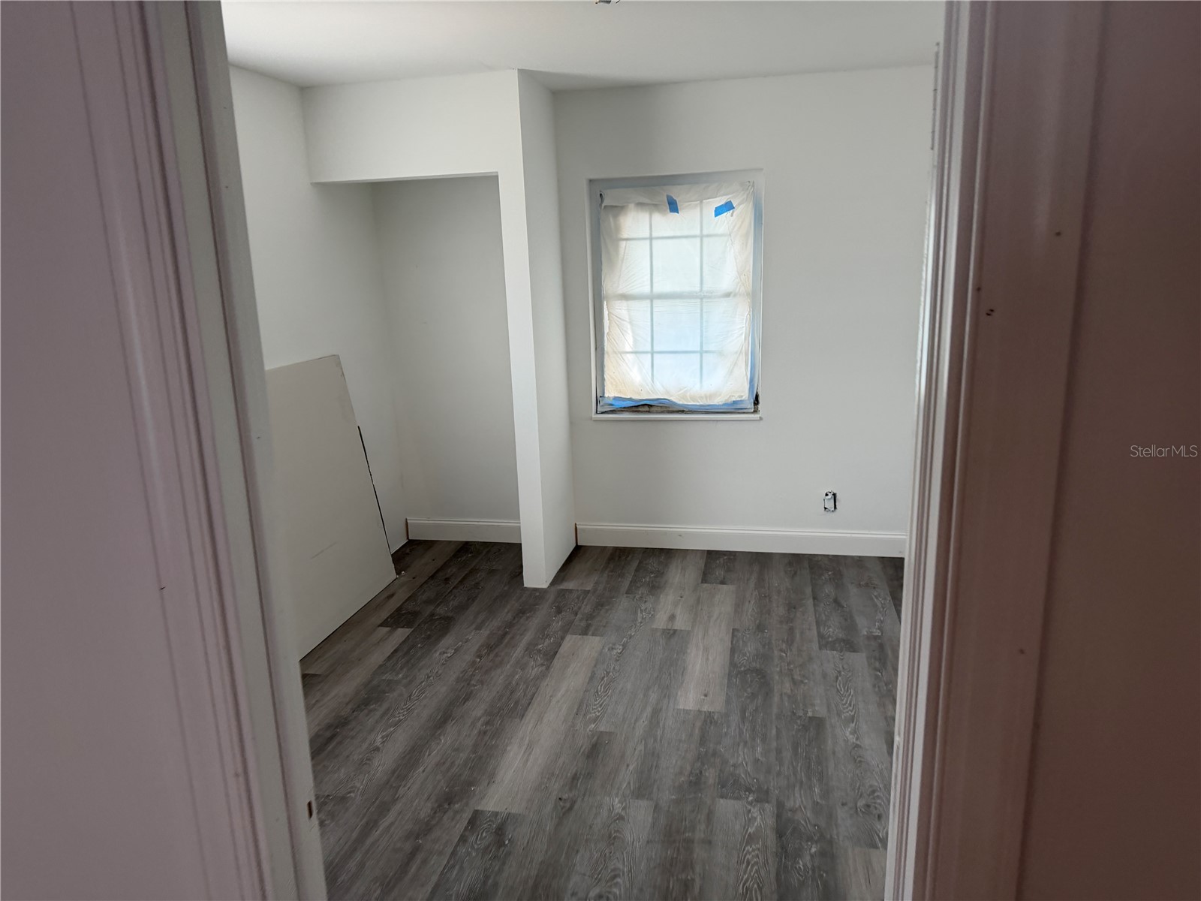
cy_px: 450
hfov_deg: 71.6
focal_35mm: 24
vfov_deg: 56.8
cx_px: 600
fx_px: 833
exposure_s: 1/117
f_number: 1.78
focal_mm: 6.76
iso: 200
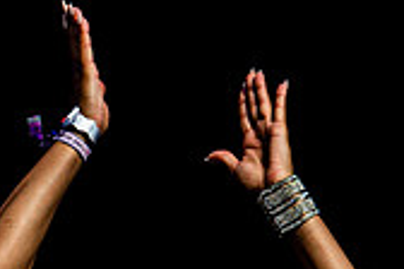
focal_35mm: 425
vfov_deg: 3.2
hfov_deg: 4.8
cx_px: 325
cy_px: 417
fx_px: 4769
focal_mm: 90
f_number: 5
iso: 140
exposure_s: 1/1000
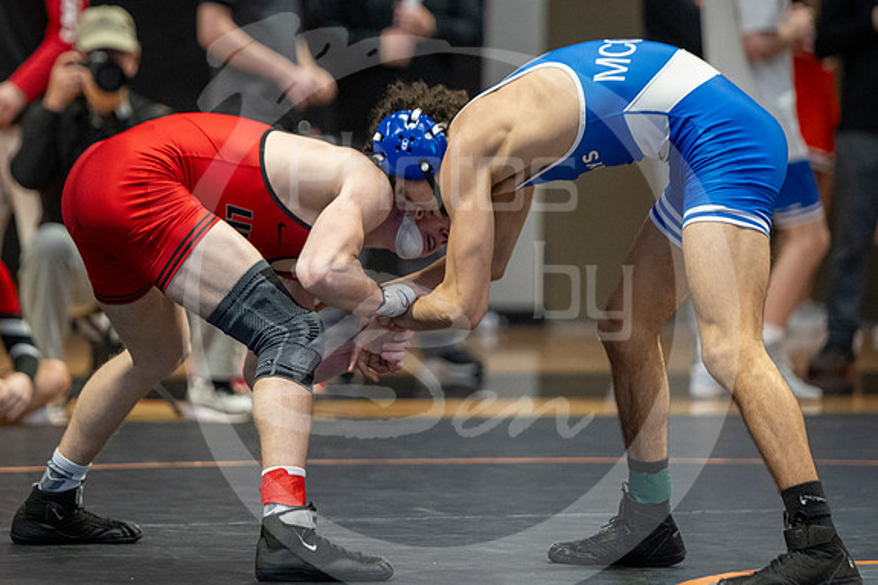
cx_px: 380
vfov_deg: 5.5
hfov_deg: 8.2
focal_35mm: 250
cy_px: 328
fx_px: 6097
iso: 3200
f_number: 2.8
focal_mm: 160
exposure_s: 1/1000
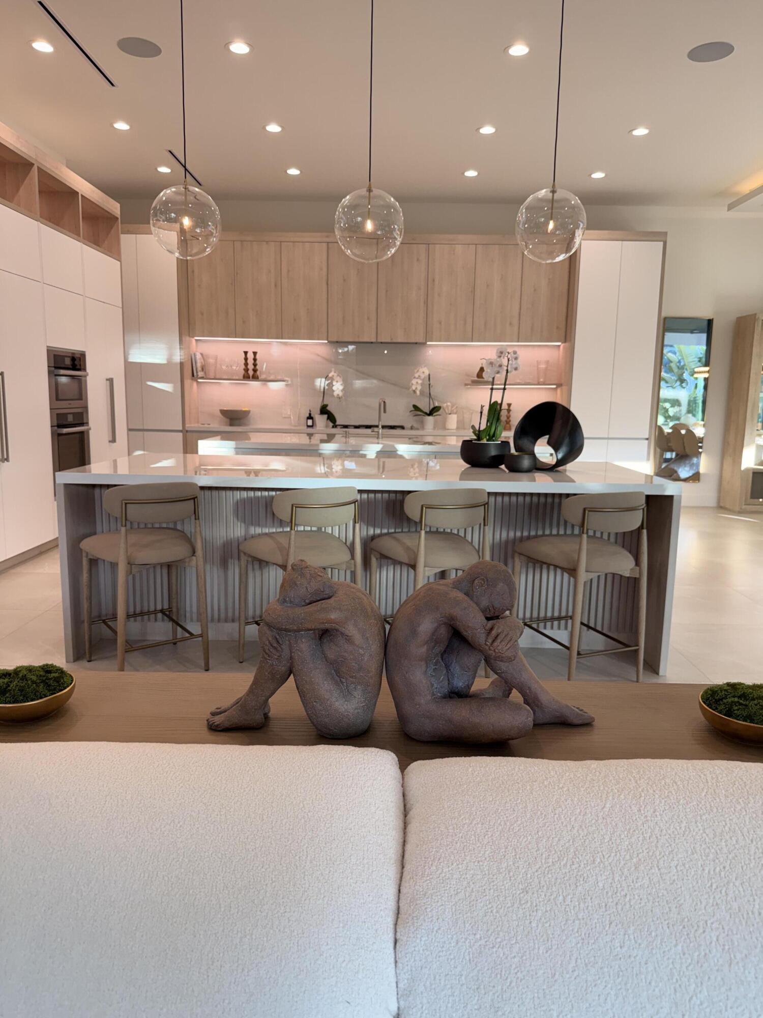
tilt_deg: -8.3
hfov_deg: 56.8
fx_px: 705
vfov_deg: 71.6
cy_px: 509
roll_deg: -2.0
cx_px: 382
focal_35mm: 24
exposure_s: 1/120
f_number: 1.78
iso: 80
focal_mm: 6.76
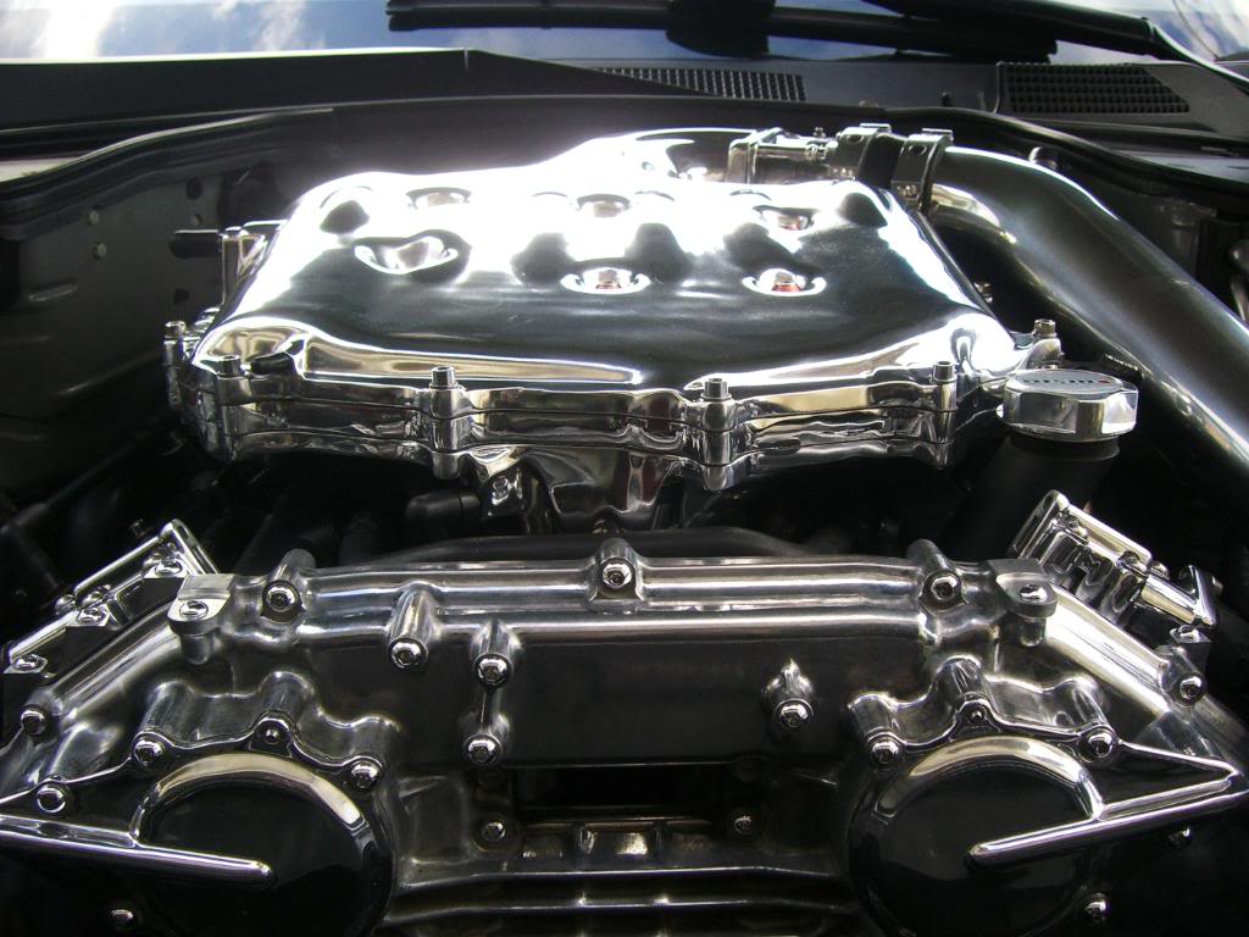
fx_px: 1371
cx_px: 624
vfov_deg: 37.7
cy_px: 468
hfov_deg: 49.0
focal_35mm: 38
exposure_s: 1/250
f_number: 2.7
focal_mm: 6.2
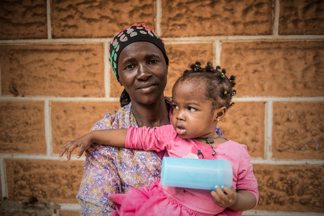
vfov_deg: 41.1
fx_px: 288
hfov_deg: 58.7
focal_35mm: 32
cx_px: 162
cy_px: 108
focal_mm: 32
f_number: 2.8
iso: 200
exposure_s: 1/400
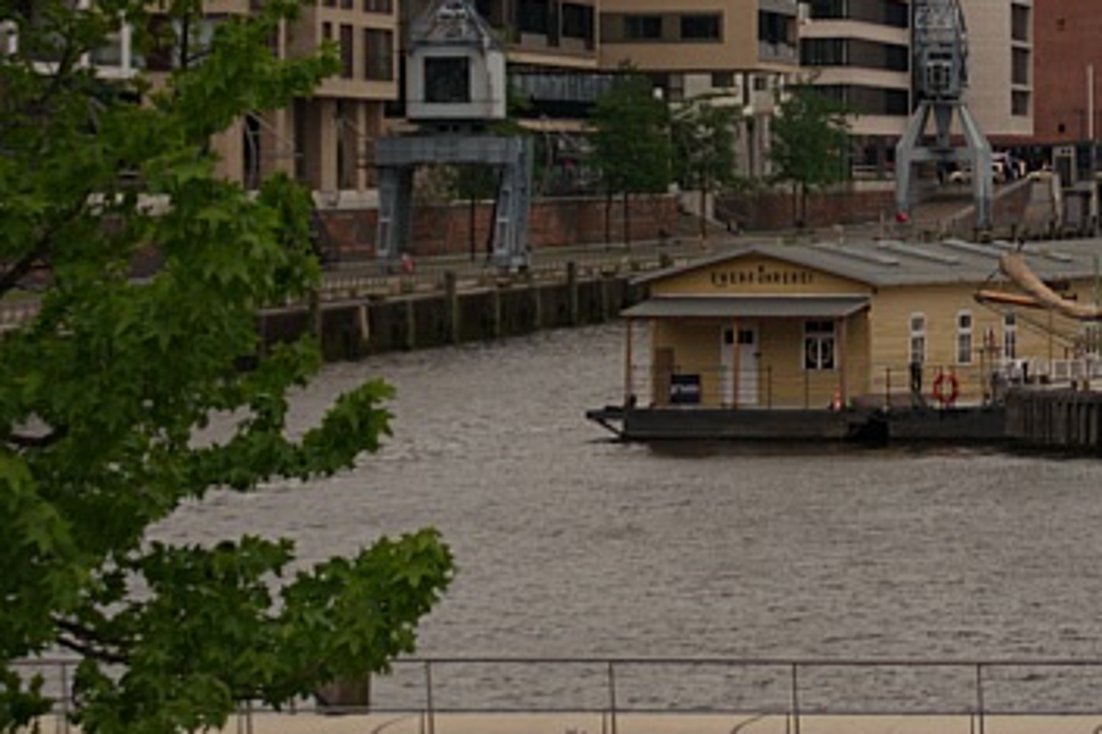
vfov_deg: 6.5
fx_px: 6394
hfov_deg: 9.8
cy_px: -23
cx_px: 1127
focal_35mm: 209
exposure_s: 1/60
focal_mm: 48
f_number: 4.8
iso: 100
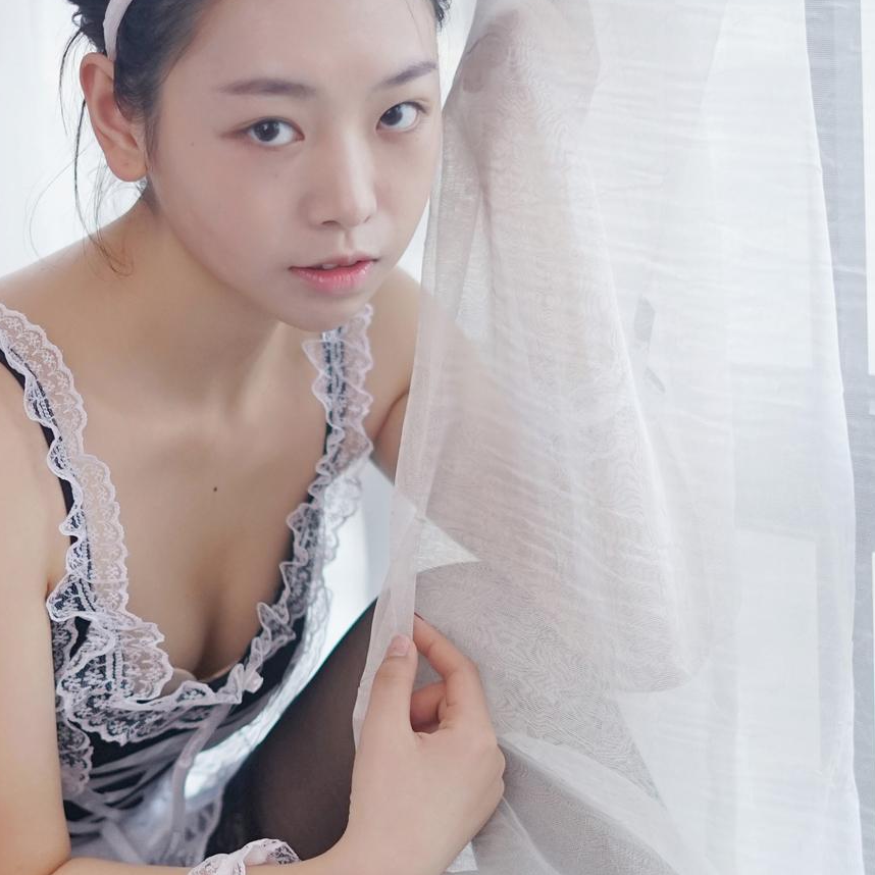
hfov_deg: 16.3
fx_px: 3060
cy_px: 501
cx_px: 332
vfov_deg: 16.3
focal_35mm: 107
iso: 800
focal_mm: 50
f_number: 2
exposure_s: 1/1250
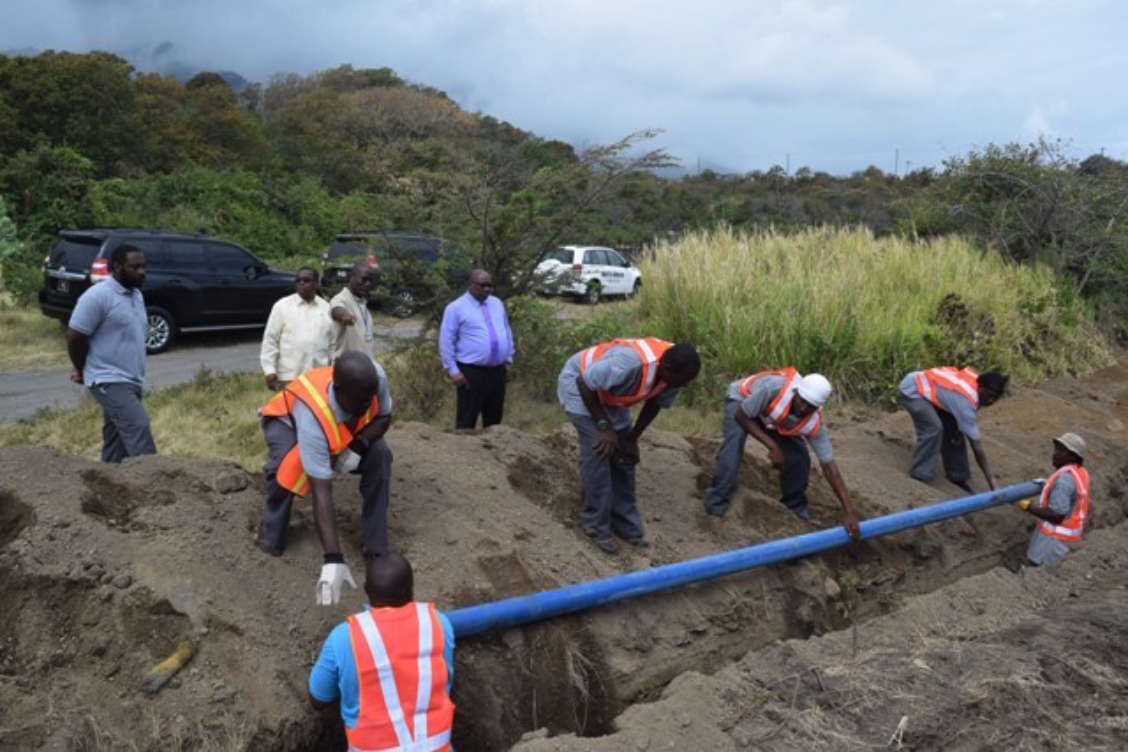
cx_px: 564
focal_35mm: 27
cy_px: 376
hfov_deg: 67.4
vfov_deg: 48.0
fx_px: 846
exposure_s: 1/320
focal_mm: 18
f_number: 9
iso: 200
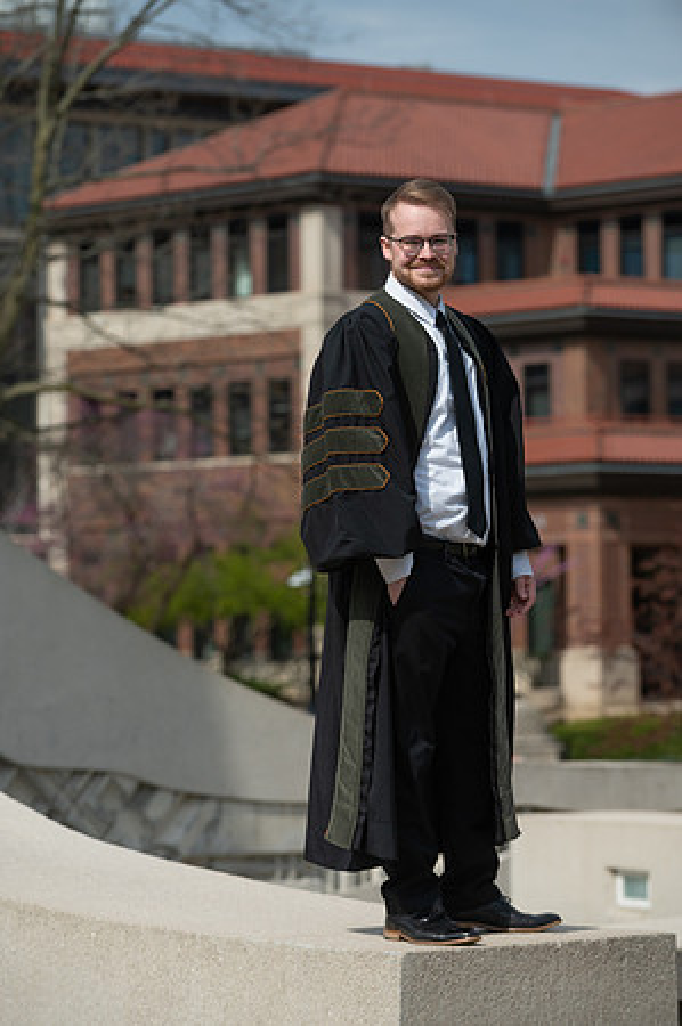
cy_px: 513
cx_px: 341
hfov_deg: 9.1
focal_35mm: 150
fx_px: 4272
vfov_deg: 13.7
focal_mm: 150
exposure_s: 1/800
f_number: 4.5
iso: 125
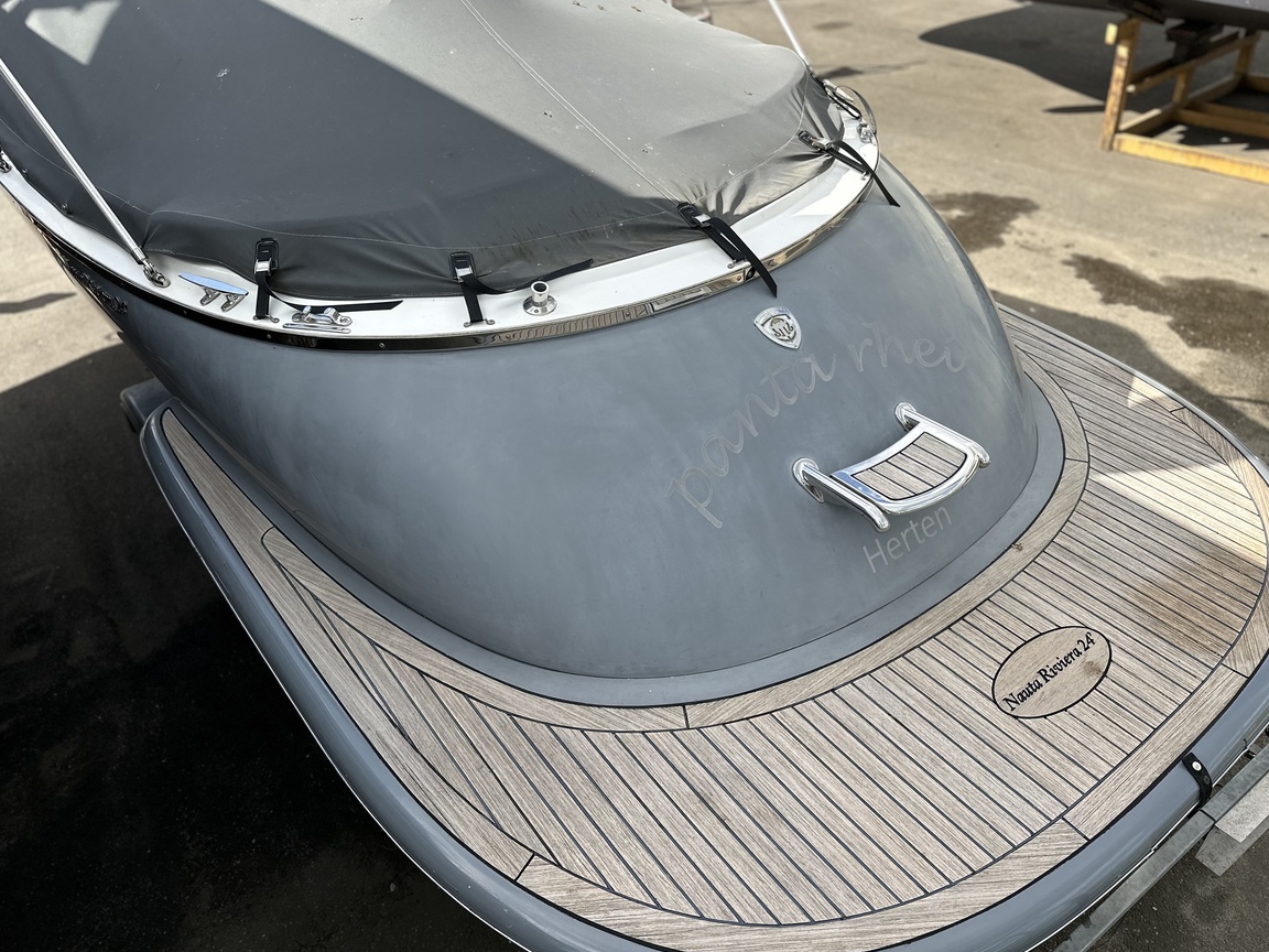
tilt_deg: -36.0
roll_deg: +6.2
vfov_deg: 54.9
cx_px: 654
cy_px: 464
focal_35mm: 25
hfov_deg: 69.4
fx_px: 916
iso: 80
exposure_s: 1/3356
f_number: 1.78
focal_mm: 6.86
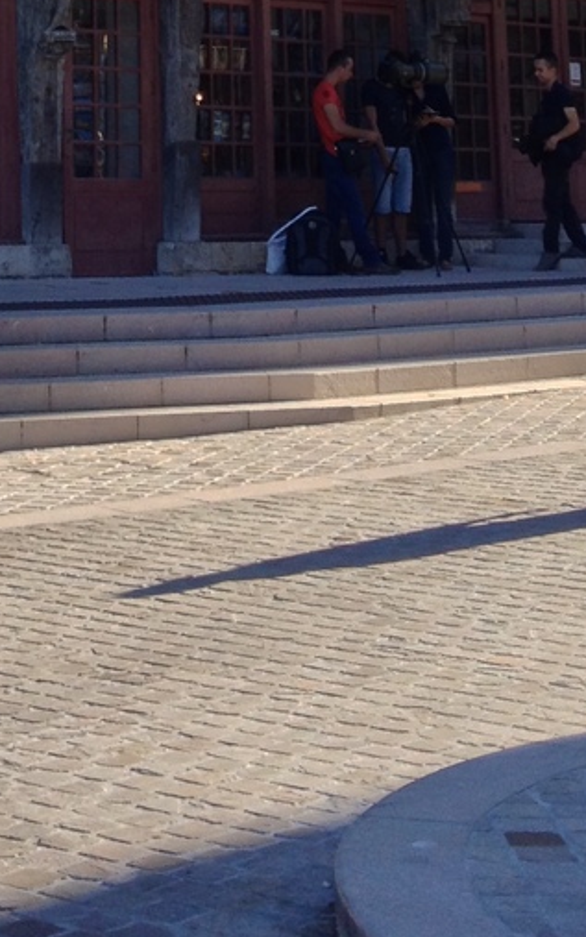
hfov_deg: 11.0
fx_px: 2989
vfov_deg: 16.3
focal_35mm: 117
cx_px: -104
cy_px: -449
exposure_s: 1/421
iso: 50
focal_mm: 4.28
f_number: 2.4
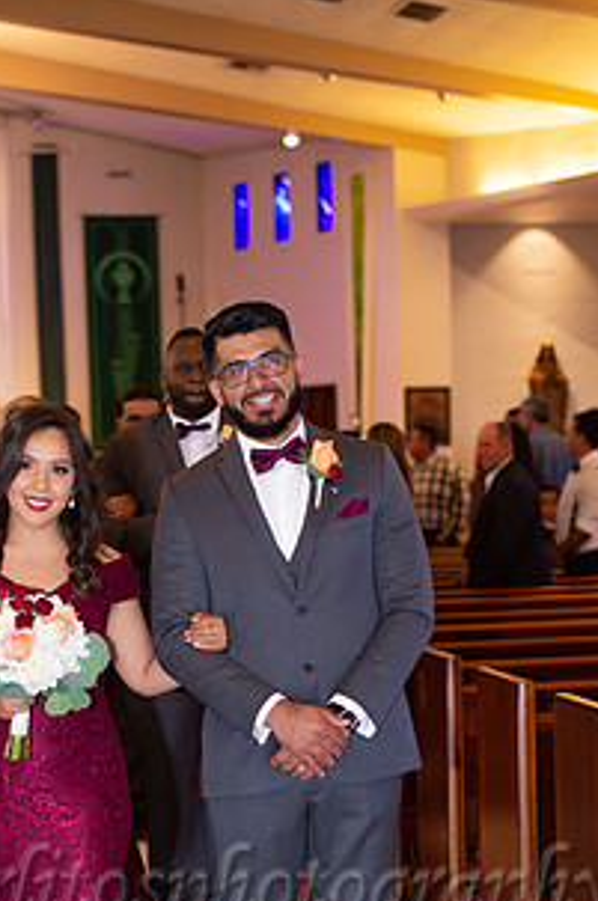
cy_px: 663
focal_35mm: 104
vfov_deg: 19.5
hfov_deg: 13.1
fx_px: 2600
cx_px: 239
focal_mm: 70
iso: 1250
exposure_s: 1/60
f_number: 3.5
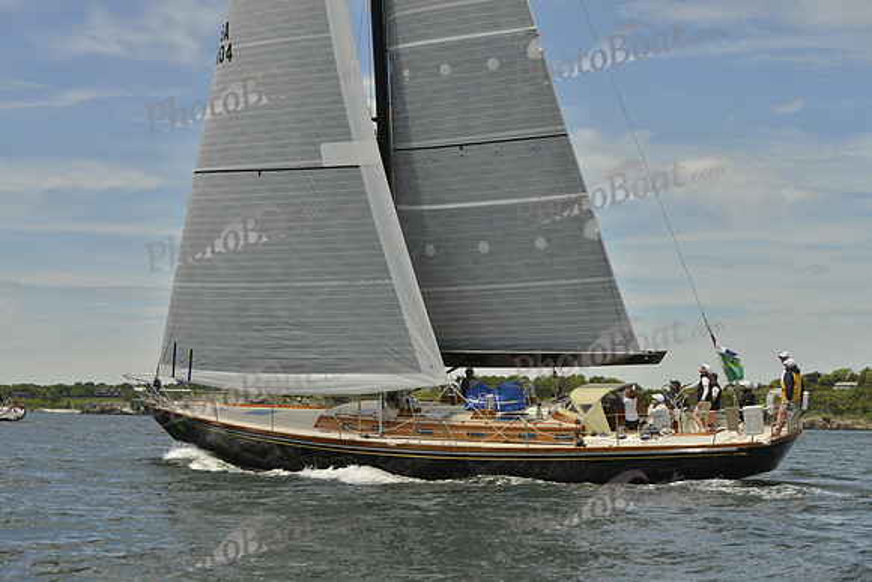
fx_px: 1696
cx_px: 436
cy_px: 291
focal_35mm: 70
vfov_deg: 19.5
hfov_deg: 28.8
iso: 280
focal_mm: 70
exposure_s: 1/1600
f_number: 8
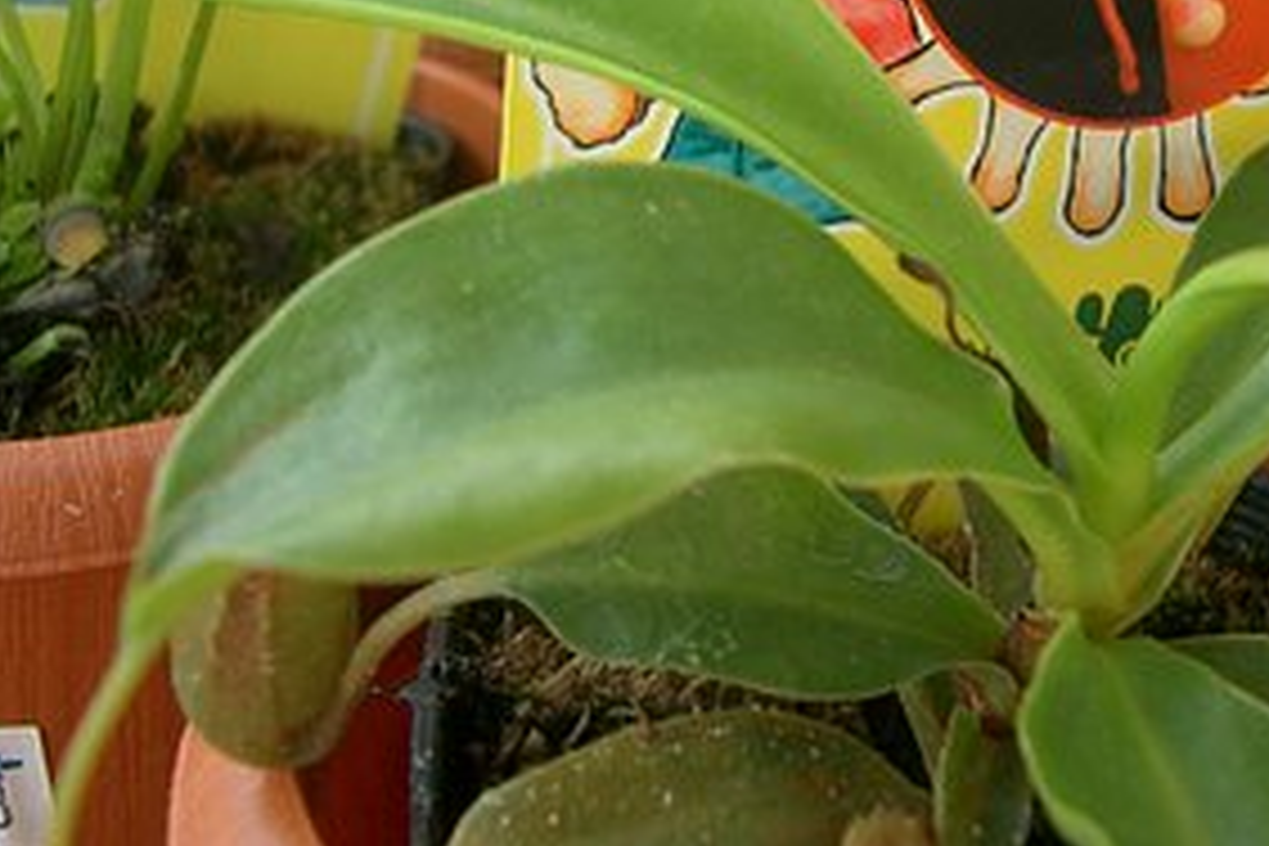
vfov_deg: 20.0
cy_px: -9
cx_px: 922
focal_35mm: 66
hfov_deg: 30.1
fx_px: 2326
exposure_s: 1/100
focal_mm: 5.8
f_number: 2.6
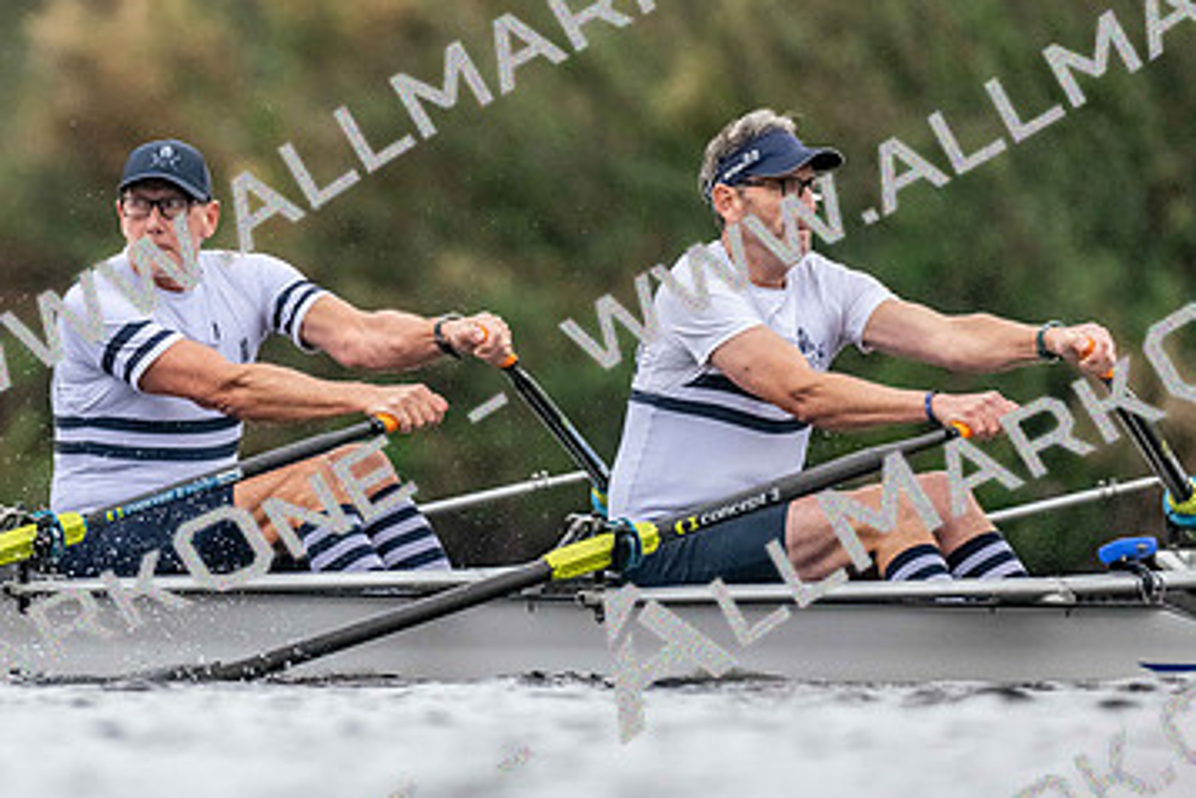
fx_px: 32337
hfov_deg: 2.1
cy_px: 426
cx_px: 317
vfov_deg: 1.4
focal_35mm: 973
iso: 4000
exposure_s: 1/2500
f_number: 4
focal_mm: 600
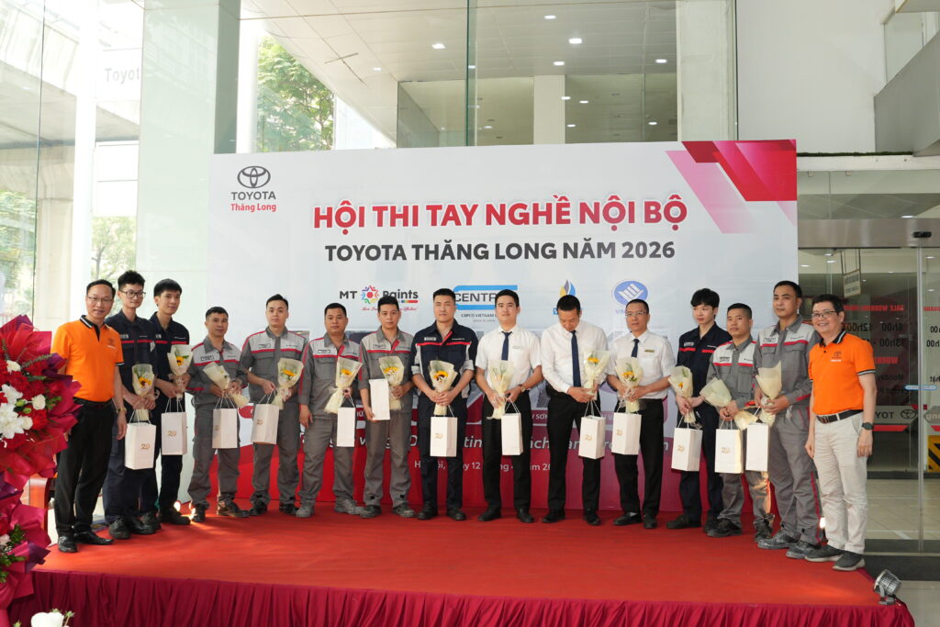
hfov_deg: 53.1
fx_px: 940
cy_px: 314
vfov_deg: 36.9
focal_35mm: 36
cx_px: 470
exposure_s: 1/160
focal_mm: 24
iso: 1000
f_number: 5.6
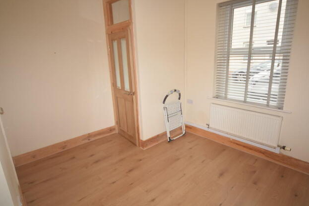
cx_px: 162
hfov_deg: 86.8
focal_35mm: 19
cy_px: 100
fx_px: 163
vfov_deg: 64.5
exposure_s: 1/60
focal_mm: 12
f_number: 4.5
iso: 100
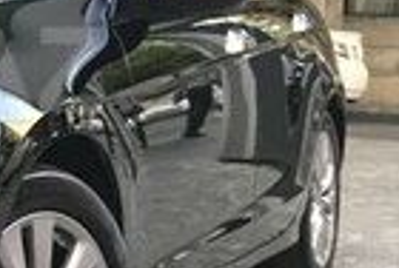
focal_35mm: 137
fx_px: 1522
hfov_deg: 14.1
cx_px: -188
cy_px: 70
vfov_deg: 10.0
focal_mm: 3.99
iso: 32
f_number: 1.8
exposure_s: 1/33
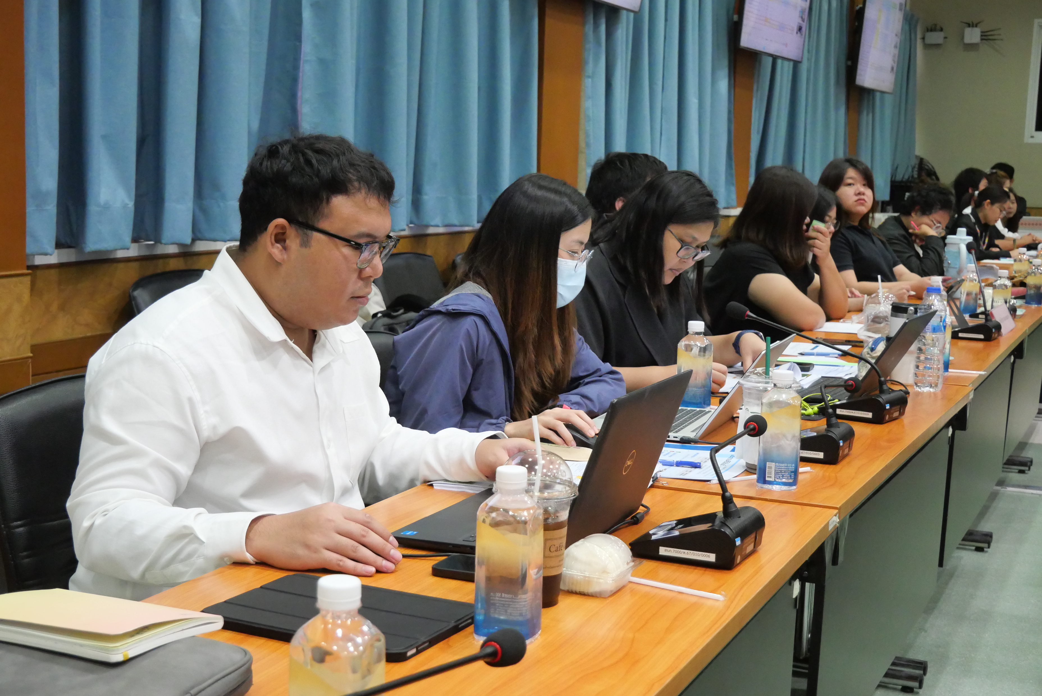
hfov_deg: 41.9
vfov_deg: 28.7
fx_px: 1361
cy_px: 348
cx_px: 521
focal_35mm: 47
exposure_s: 1/100
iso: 3200
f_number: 4.3
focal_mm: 23
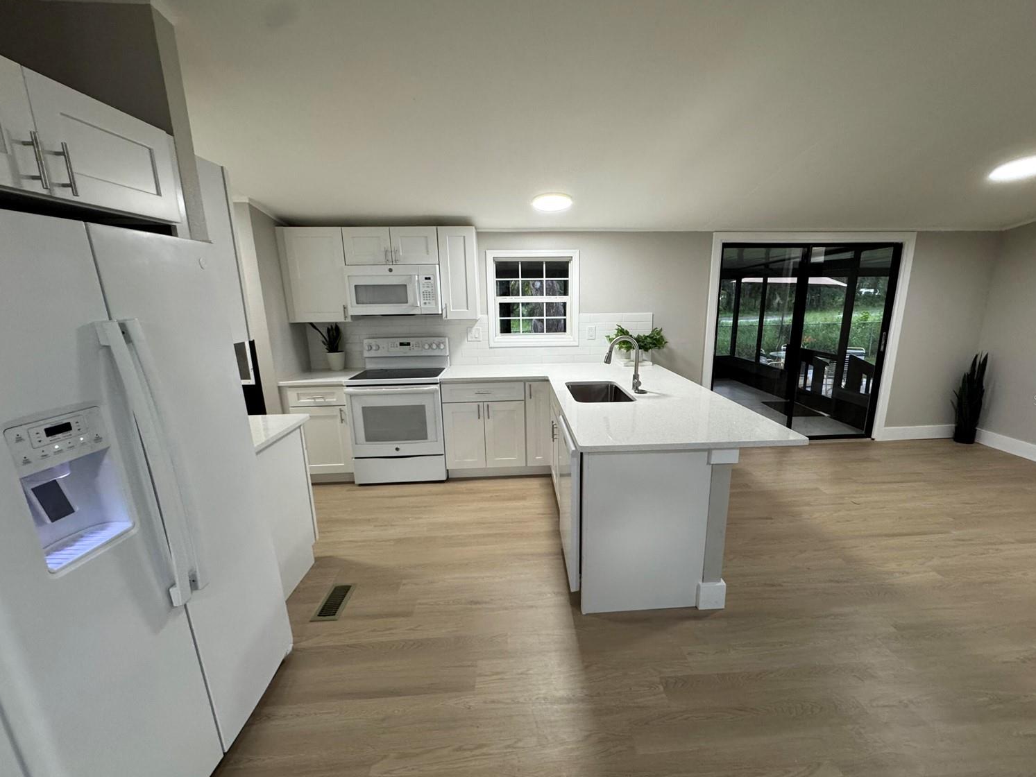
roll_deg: -0.1
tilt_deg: -12.9
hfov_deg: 98.1
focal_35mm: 15
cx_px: 544
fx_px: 449
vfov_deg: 81.7
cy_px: 400
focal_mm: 2.22
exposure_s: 1/120
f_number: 2.2
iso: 250
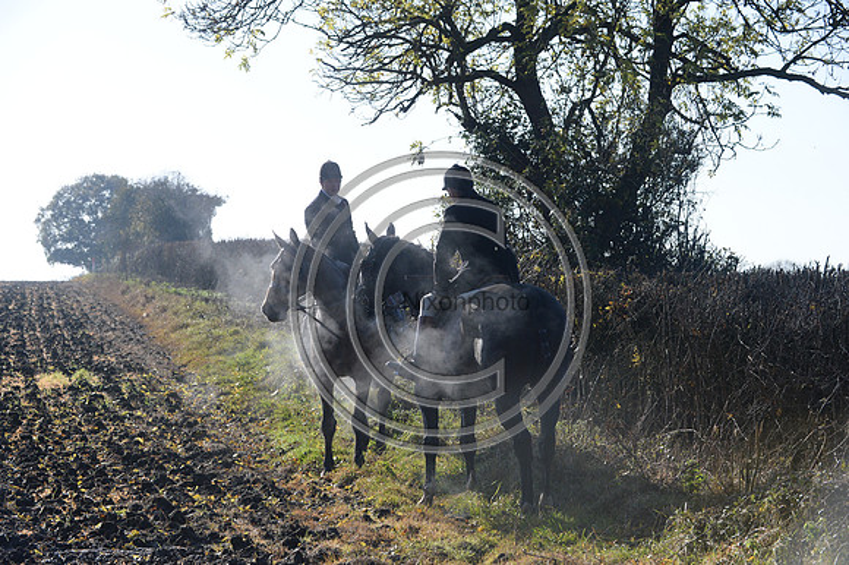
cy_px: 282
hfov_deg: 20.8
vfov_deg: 13.9
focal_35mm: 98
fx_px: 2310
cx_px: 424
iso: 1000
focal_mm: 98
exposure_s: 1/2500
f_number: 5.6
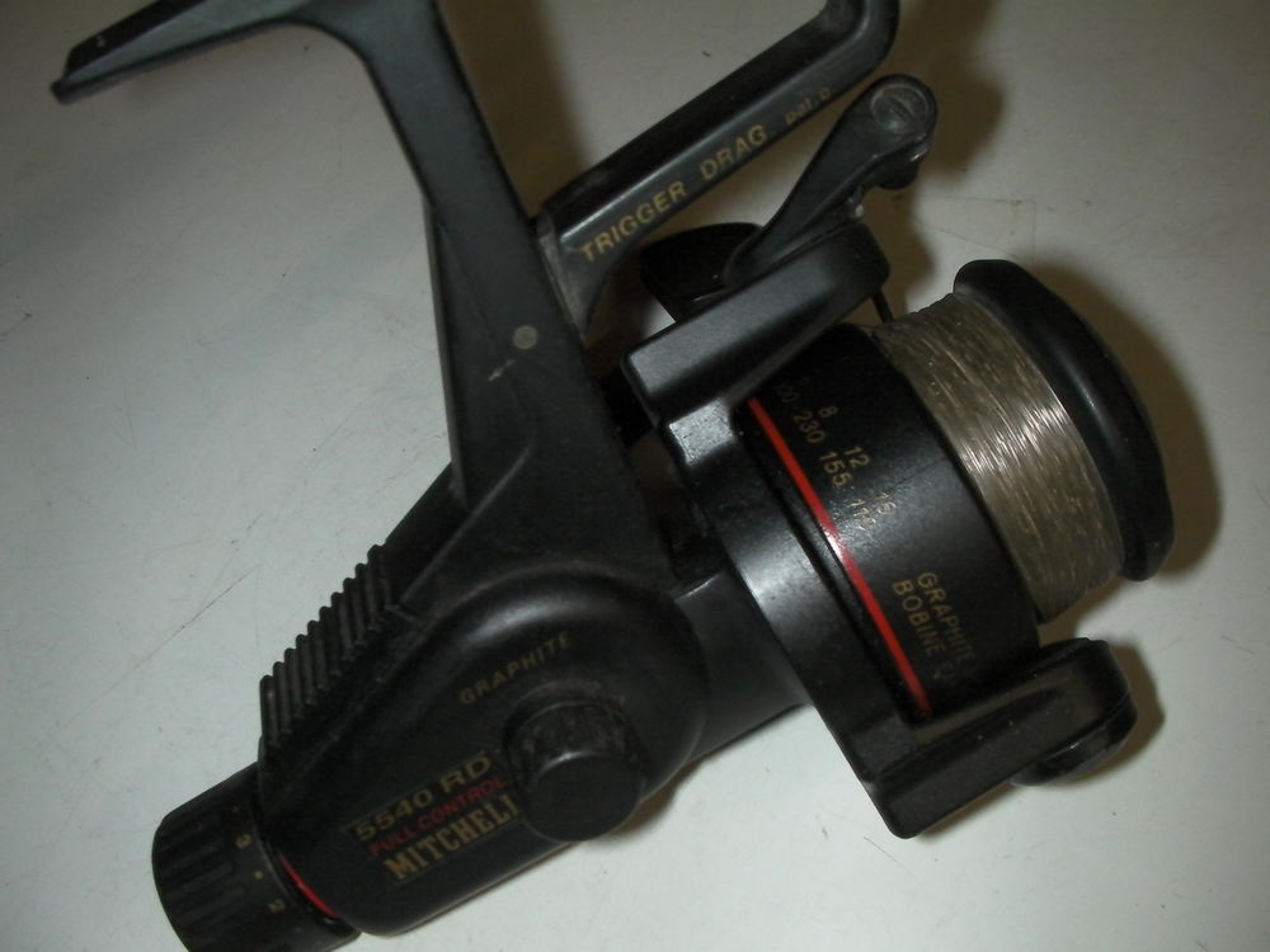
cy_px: 476
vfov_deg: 37.7
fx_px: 1394
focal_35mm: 38
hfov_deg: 49.0
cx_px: 635
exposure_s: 1/30
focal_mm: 6.3
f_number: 5.6
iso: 200
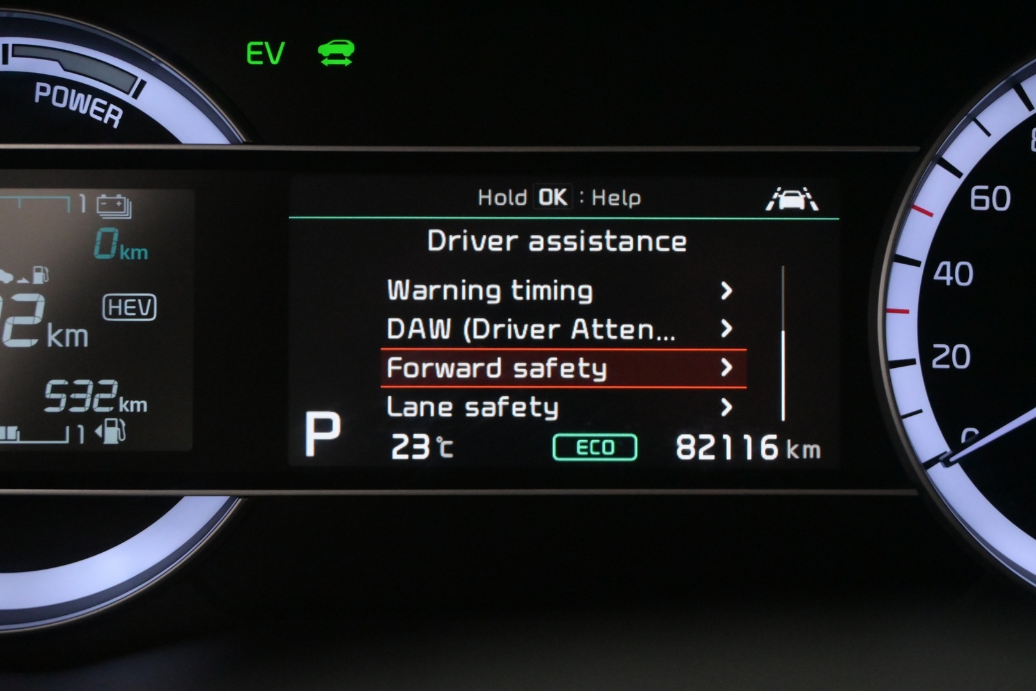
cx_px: 518
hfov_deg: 31.2
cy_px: 346
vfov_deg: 21.1
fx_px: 1856
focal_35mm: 64
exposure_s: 1/60
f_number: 6
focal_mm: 43
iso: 4500
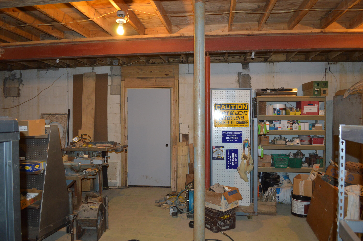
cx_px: 182
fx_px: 272
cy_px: 120
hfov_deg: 67.4
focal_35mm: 27
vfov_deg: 47.8
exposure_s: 1/30
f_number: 3.5
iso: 800
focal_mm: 18
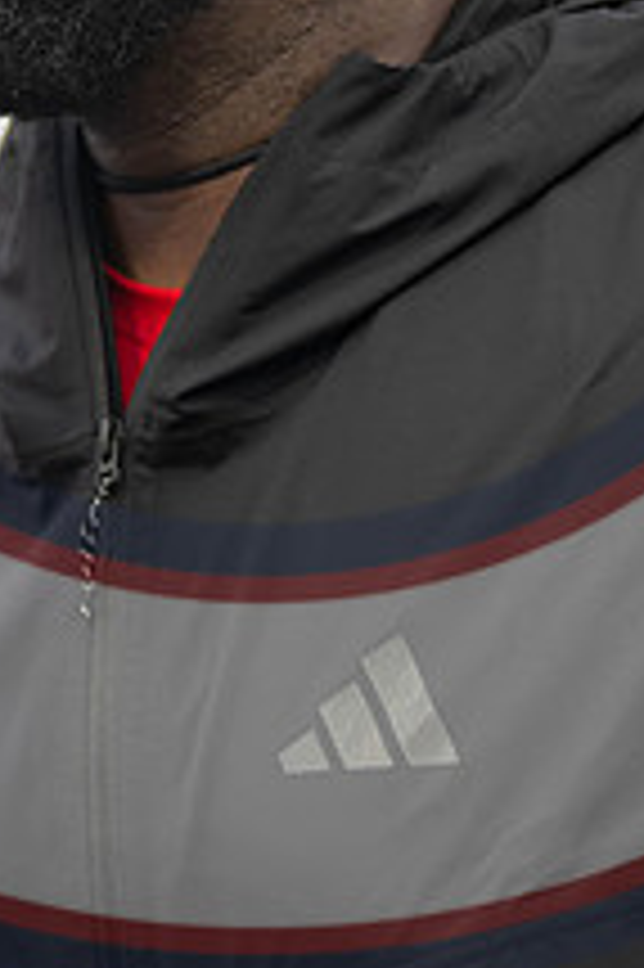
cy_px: 74
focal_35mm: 237
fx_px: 6369
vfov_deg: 8.7
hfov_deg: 5.8
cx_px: 152
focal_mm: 70
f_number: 2.8
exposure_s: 1/1000
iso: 2200
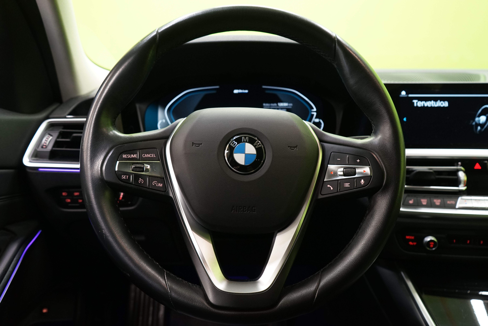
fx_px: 380
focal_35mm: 28
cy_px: 163
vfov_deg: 46.4
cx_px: 244
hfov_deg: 65.5
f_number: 5
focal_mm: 28
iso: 2000
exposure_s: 1/20
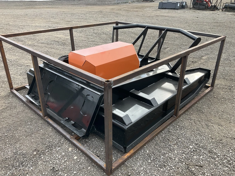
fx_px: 197
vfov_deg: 48.3
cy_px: 88
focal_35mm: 29
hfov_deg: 61.6
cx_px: 118
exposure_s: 1/344
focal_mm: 3
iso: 25
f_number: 1.8
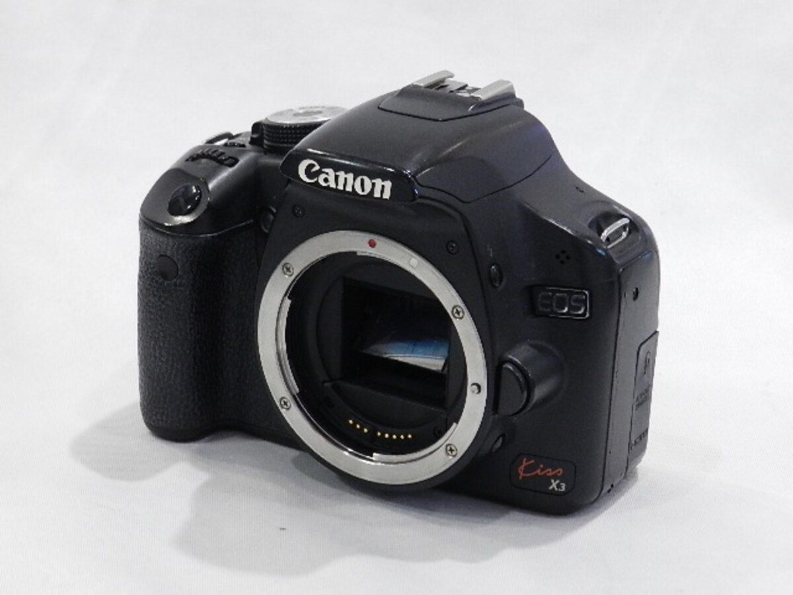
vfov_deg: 14.8
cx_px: 396
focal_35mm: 100
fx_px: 2291
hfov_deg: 19.6
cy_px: 298
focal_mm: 17.7
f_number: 4.6
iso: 800
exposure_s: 1/50
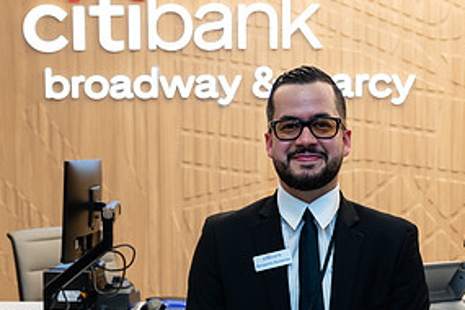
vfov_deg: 17.1
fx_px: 1020
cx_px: 275
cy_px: 245
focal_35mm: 79
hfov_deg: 25.6
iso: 400
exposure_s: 1/160
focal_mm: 38
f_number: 4
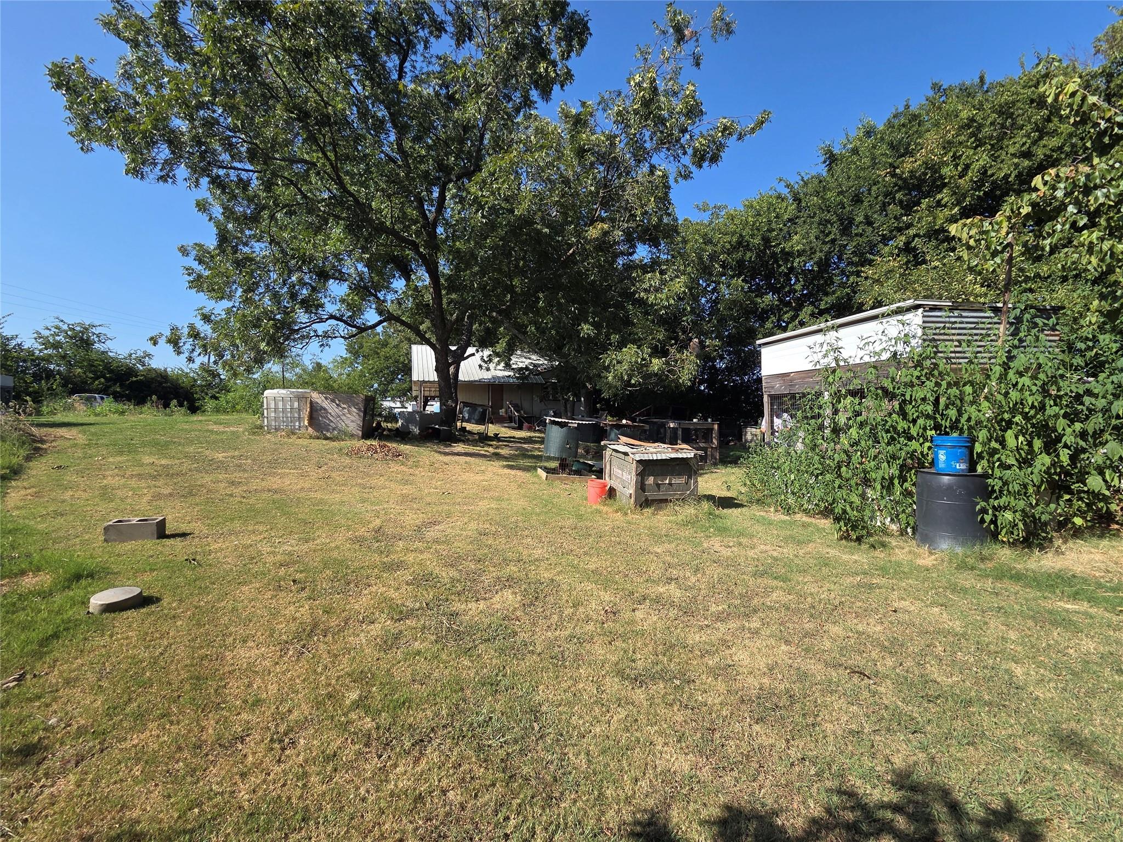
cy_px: 421
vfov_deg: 89.9
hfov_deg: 106.2
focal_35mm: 13
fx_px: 422
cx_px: 562
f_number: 2.2
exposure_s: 1/1365
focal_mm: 2.2
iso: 50
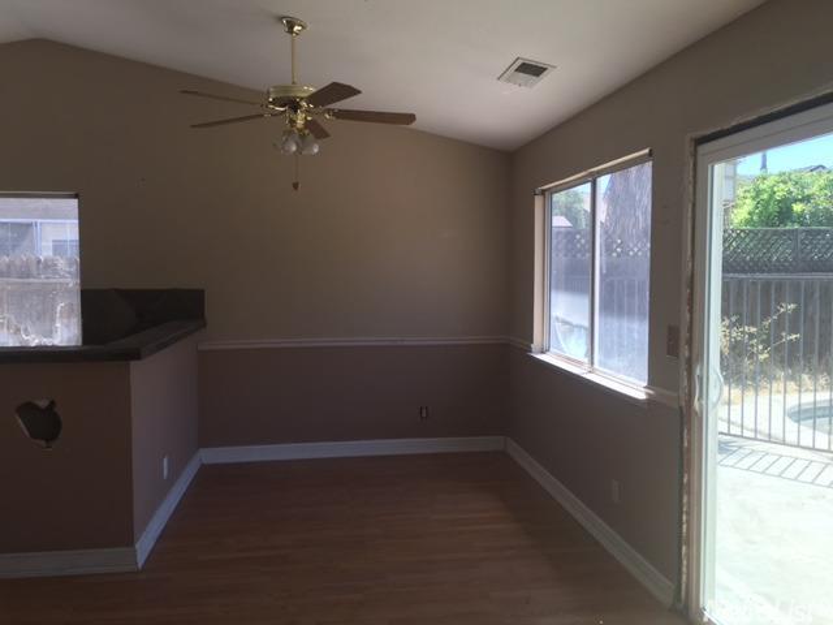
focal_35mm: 29
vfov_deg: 48.2
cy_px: 312
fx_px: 698
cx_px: 416
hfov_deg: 61.7
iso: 25
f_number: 2.2
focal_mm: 4.15
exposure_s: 1/129
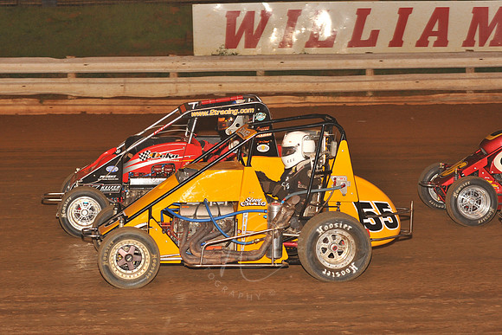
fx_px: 1283
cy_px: 168
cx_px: 251
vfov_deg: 14.9
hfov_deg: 22.1
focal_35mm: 92
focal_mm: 92
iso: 1000
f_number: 6.3
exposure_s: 1/320
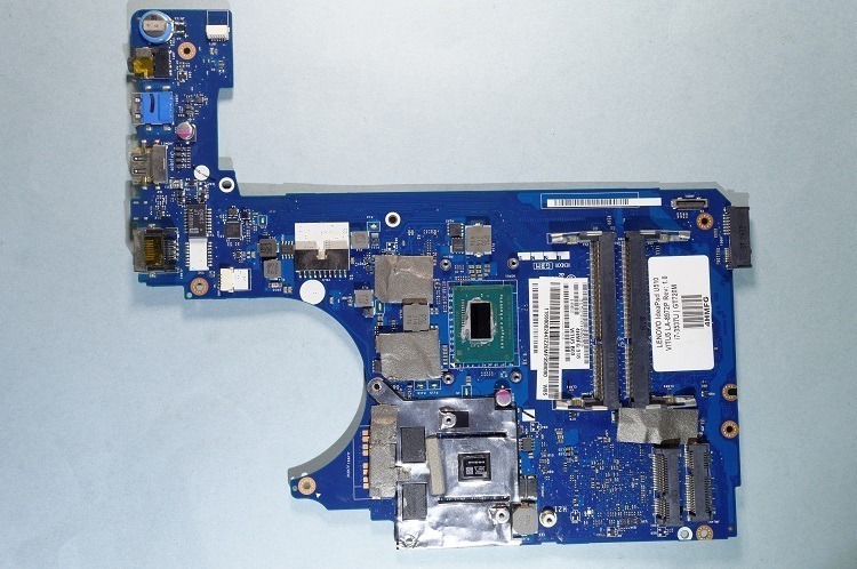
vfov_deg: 39.9
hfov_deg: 57.3
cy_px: 284
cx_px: 428
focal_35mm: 33
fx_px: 785
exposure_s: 1/5
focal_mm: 22
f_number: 8
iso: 100
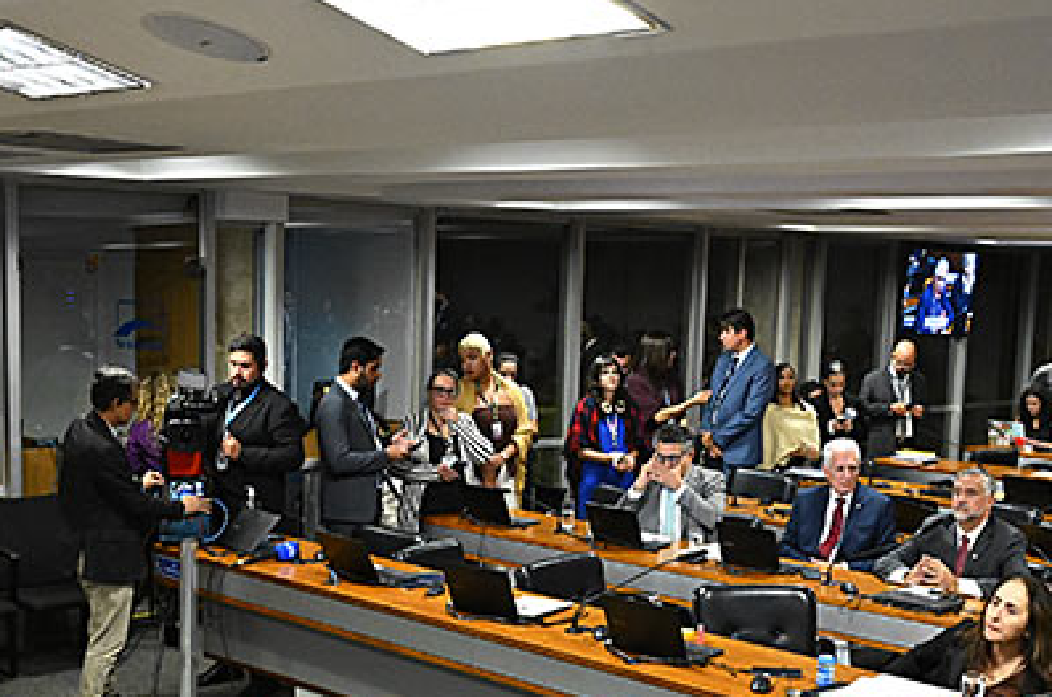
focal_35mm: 52
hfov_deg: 38.3
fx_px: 1516
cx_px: 538
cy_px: 496
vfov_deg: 25.7
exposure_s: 1/160
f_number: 5
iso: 5000
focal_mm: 24
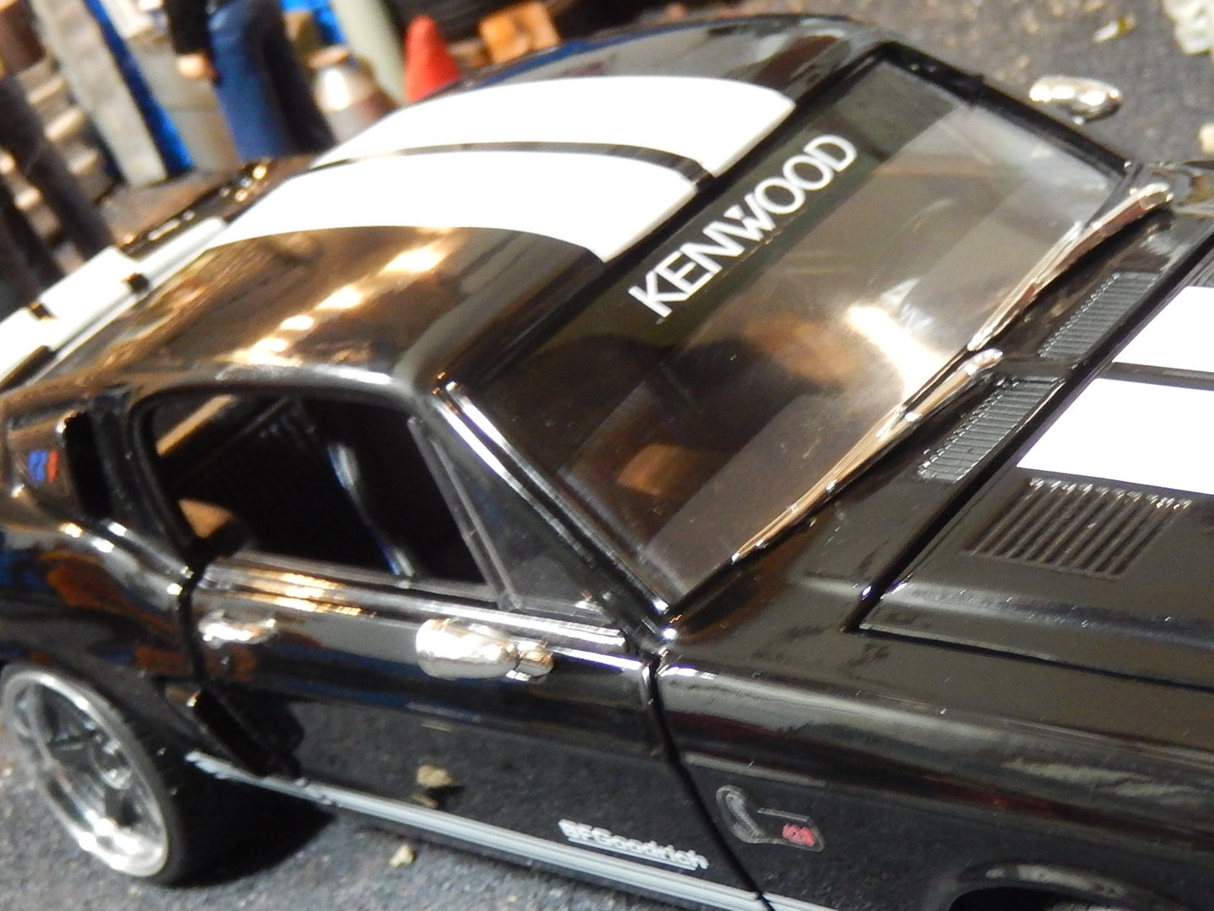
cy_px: 672
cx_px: 939
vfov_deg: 20.3
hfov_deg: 26.6
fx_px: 2525
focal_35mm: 72
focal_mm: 7.3
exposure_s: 1/10
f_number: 4.2
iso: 400
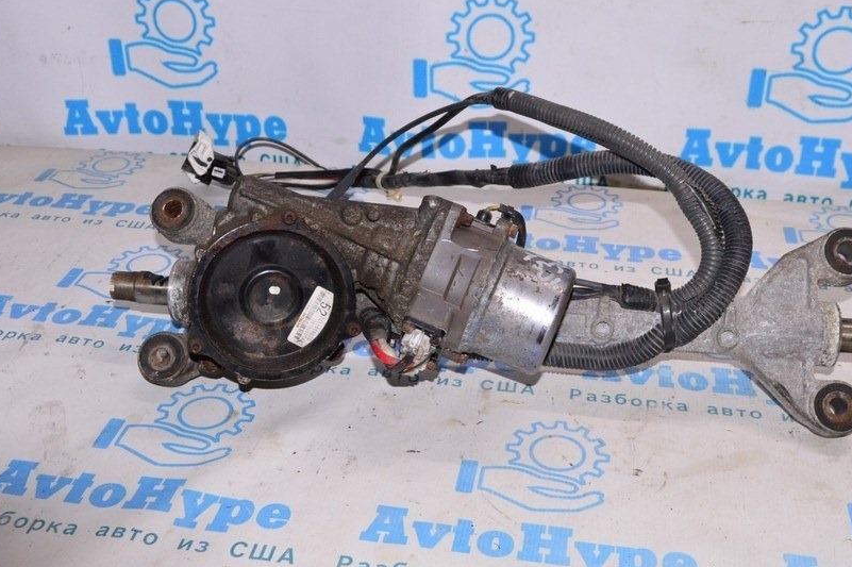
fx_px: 1088
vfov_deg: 29.2
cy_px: 284
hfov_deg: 42.8
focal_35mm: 46
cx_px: 444
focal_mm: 24
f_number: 8
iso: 1600
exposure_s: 1/200
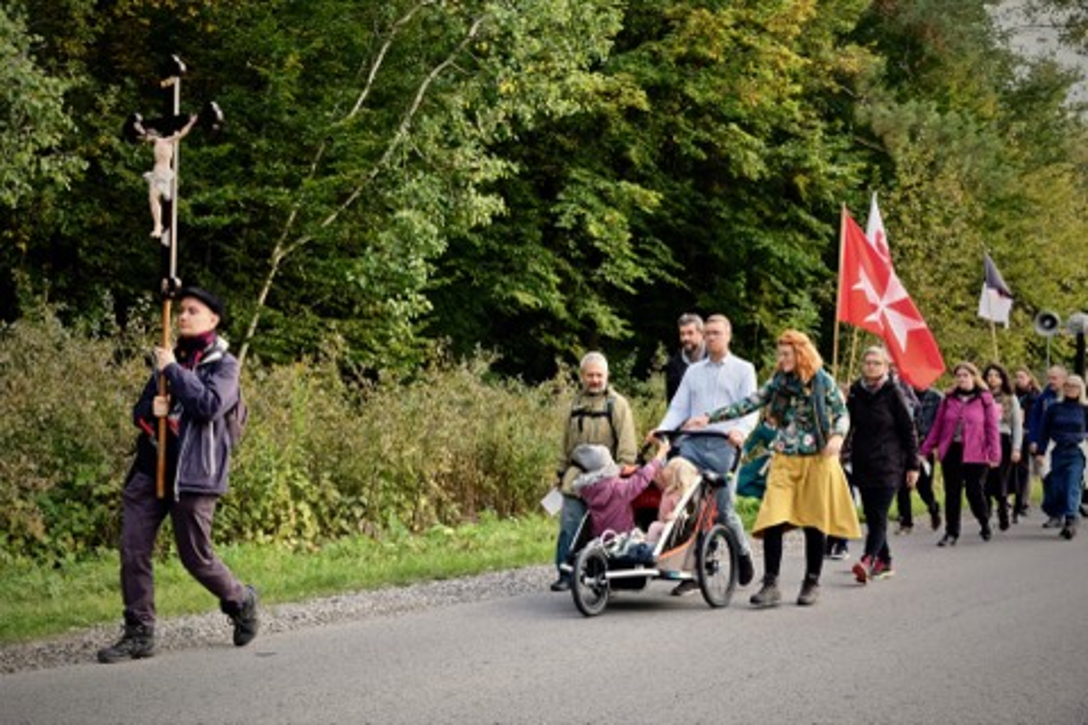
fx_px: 1360
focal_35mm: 45
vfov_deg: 29.9
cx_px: 544
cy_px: 362
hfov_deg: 43.6
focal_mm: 30.2
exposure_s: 1/140
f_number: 5.6
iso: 400
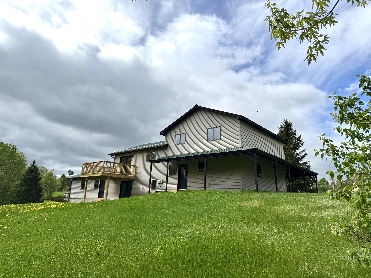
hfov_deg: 71.6
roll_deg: -1.9
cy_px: 139
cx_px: 186
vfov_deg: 56.8
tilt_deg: +14.7
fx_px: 257
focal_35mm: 24
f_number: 1.78
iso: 80
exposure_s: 1/9009
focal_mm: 6.76
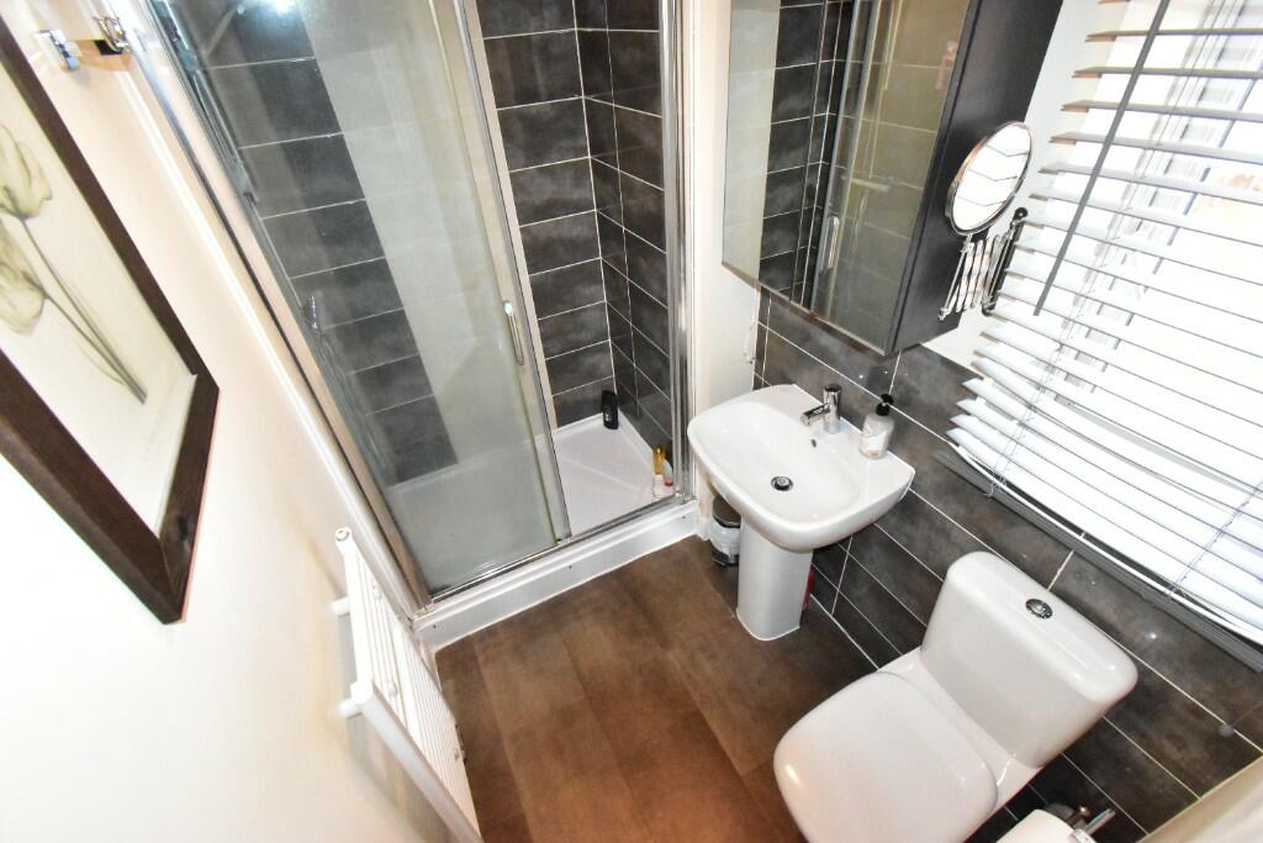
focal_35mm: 15
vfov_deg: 77.3
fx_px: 526
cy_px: 422
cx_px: 632
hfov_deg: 100.4
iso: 12800
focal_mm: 10
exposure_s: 1/200
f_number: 9
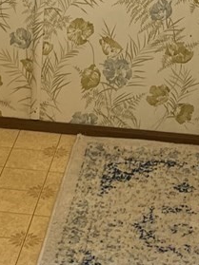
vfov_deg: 13.5
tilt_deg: -14.0
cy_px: -21
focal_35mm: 143
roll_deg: -4.7
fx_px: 1097
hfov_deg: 10.3
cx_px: 163
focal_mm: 5.7
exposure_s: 1/60
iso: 64
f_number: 1.5
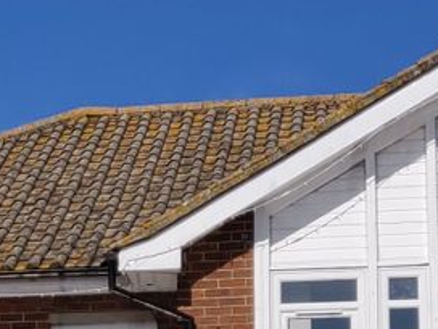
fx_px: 1291
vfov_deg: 13.8
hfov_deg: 17.5
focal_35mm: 102
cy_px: 460
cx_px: -193
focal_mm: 4.25
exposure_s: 1/4037
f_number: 1.7
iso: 100
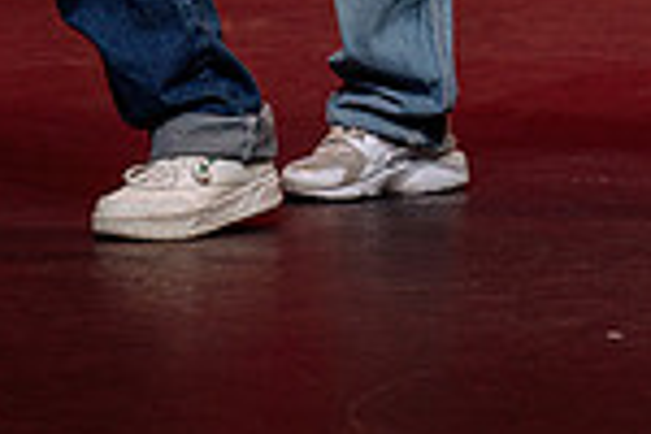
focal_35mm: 879
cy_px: -484
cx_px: 647
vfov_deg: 1.6
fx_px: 15894
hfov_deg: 2.3
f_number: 2.8
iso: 1250
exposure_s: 1/500
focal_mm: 200
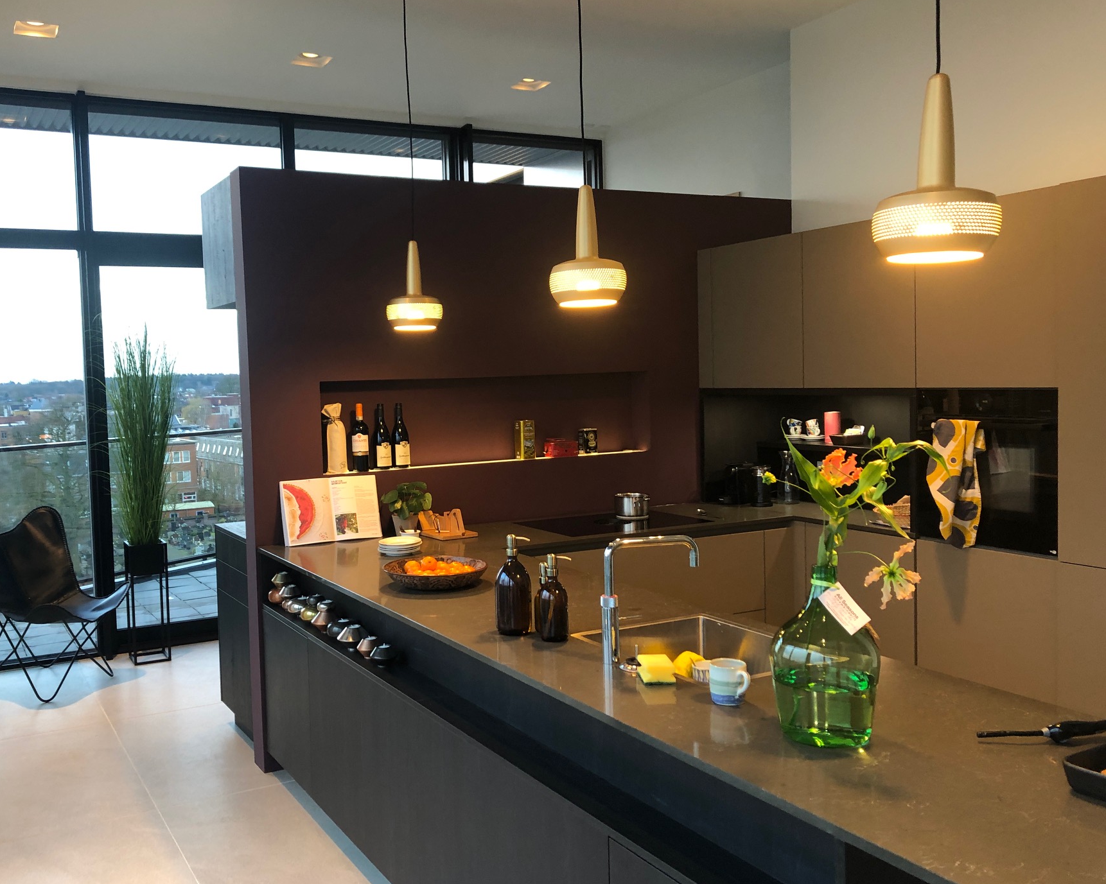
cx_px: 459
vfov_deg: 45.8
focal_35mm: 32
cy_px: 440
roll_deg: +0.3
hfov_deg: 55.4
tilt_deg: -3.2
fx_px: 1047
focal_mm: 3.99
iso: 50
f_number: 1.8
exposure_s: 1/17
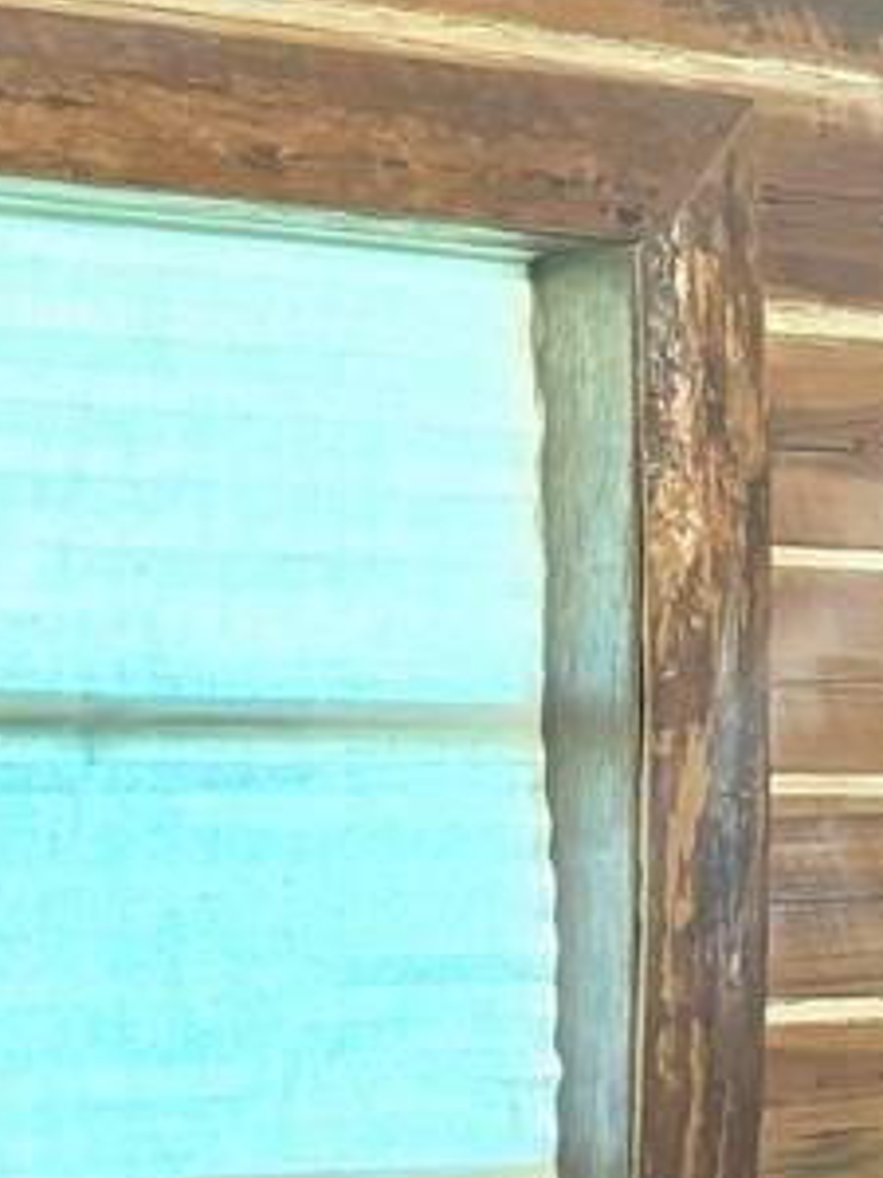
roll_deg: -0.7
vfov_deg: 14.6
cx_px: 1099
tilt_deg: -4.6
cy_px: 1111
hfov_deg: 10.9
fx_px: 4523
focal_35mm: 133
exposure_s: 1/60
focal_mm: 5.96
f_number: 1.6
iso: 500
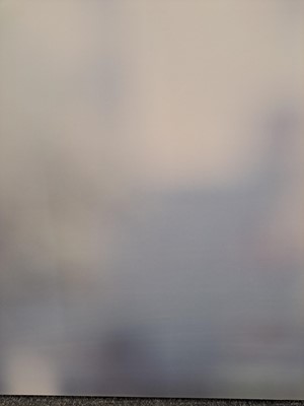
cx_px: 152
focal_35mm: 24
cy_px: 203
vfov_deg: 71.6
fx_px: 281
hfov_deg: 56.8
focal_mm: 5.23
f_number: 1.8
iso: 100
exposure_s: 1/50
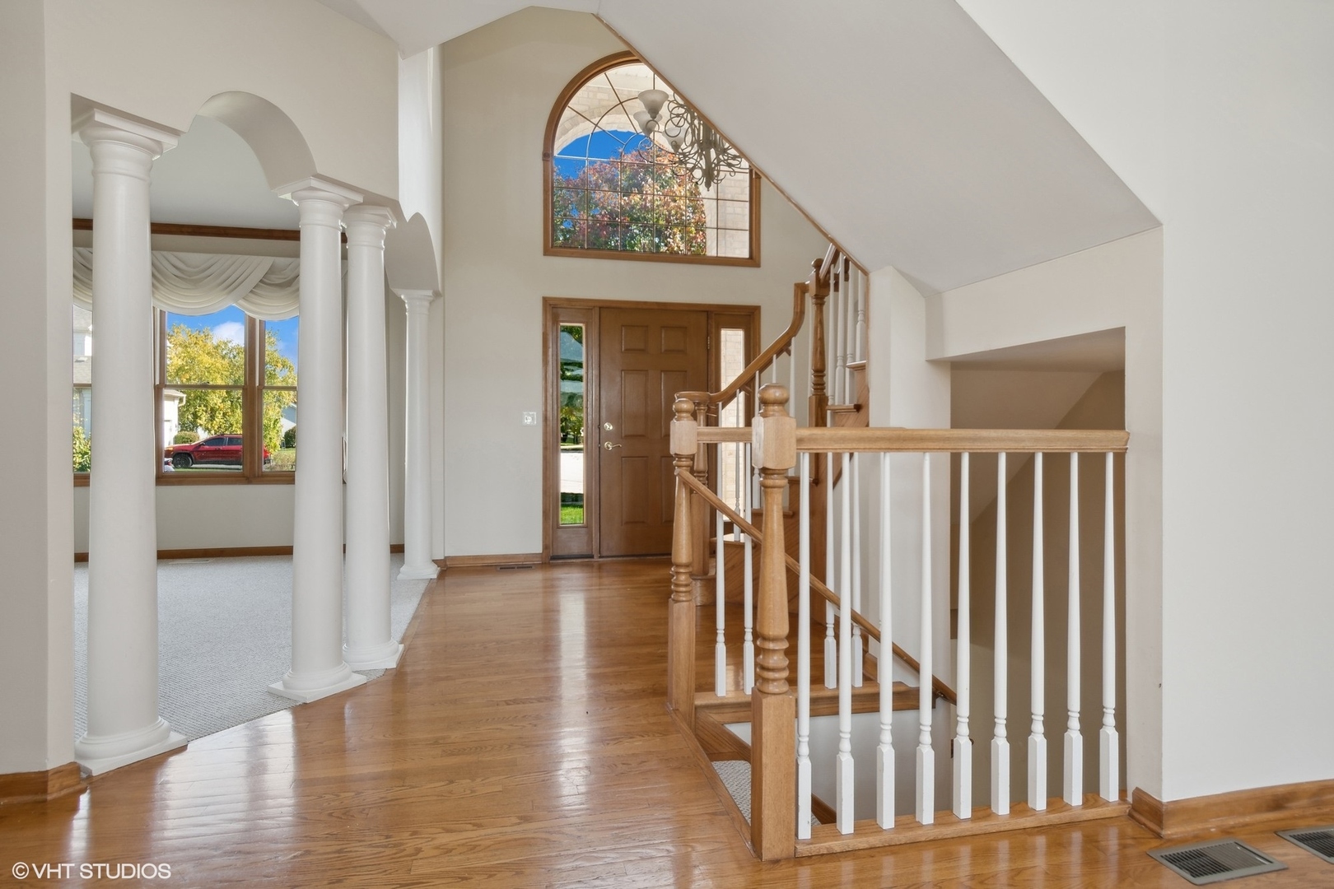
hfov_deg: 90.0
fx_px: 667
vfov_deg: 67.4
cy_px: 444
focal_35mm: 18
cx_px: 667
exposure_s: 1/30
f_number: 8
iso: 250
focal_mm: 12
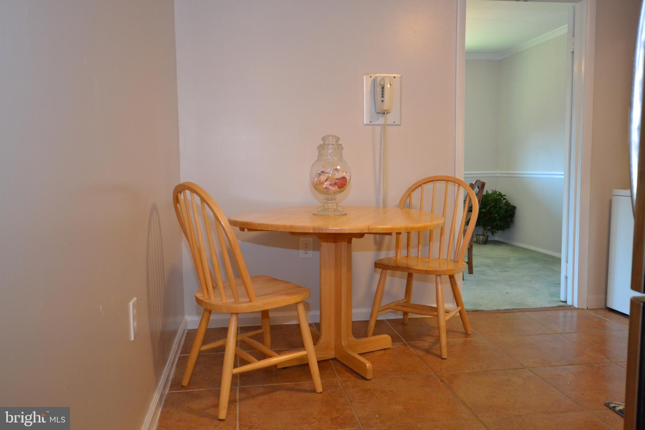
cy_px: 215
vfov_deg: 43.6
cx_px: 322
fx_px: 537
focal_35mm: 30
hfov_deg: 61.9
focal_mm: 20
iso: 1100
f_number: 3.5
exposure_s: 1/60
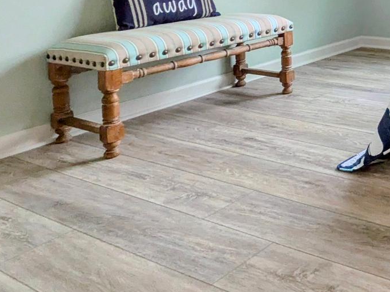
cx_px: 517
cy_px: -39
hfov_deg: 32.5
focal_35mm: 42
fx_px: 473
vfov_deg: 30.3
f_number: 2.2
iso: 85
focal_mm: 1.85
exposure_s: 1/209
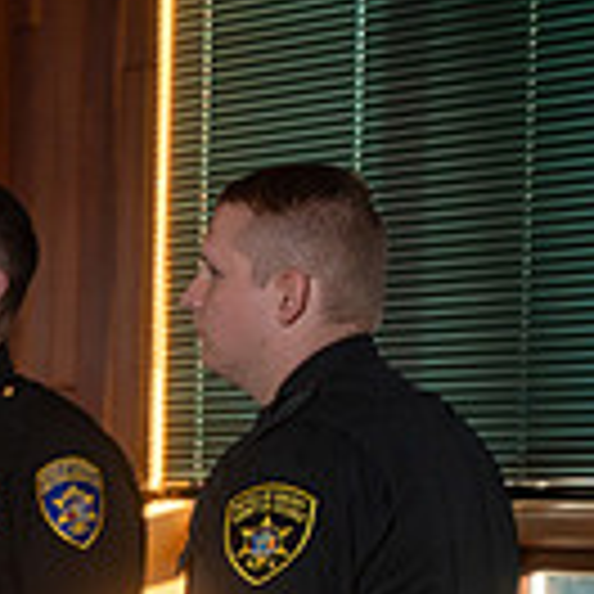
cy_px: 760
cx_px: -522
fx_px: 5086
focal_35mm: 262
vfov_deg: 6.6
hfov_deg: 6.5
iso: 200
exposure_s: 1/200
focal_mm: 70
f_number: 4
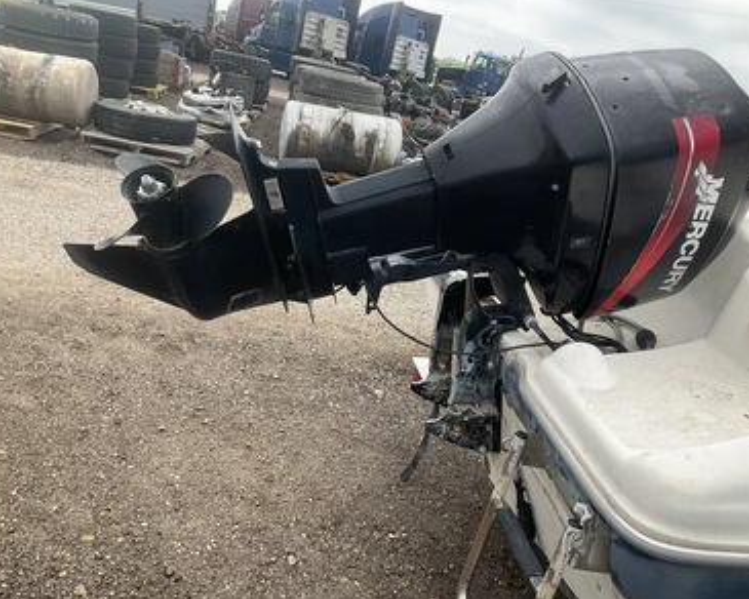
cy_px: 295
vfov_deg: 47.1
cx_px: 386
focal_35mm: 31
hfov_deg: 57.2
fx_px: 687
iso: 25
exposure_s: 1/700
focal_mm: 3
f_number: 1.8
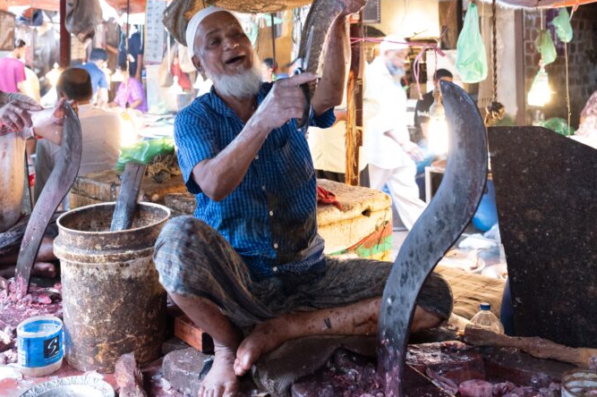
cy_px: 32
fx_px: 713
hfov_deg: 45.5
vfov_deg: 29.7
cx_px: 300
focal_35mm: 43
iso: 2500
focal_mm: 28
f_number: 4
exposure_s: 1/50
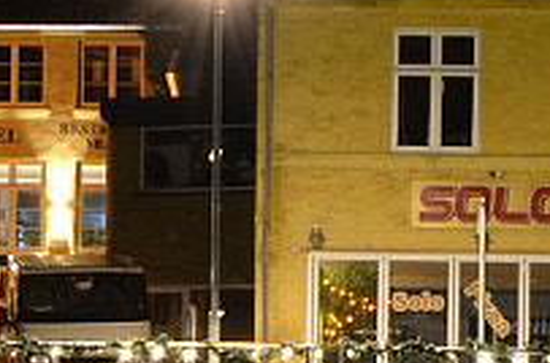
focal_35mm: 237
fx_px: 3610
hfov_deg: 8.7
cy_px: 410
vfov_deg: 5.7
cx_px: 377
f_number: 9
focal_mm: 20
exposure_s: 15
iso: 250
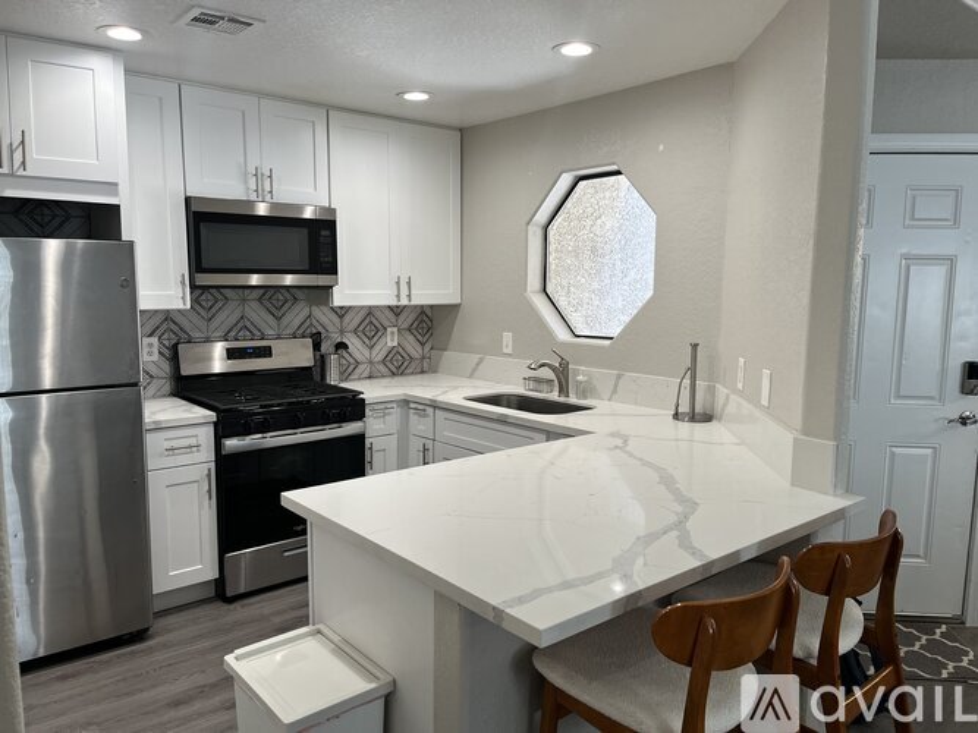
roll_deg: -0.6
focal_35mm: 26
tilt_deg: -6.8
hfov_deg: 67.3
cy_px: 366
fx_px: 734
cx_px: 489
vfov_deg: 53.0
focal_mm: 5.1
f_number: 1.6
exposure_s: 1/112
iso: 100
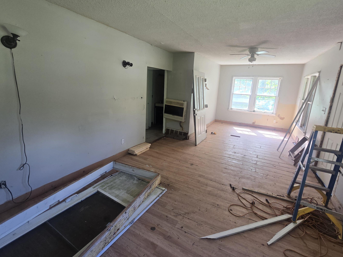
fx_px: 149
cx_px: 176
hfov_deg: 98.1
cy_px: 117
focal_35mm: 15
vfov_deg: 81.6
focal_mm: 2.2
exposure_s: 1/60
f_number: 2.2
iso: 64
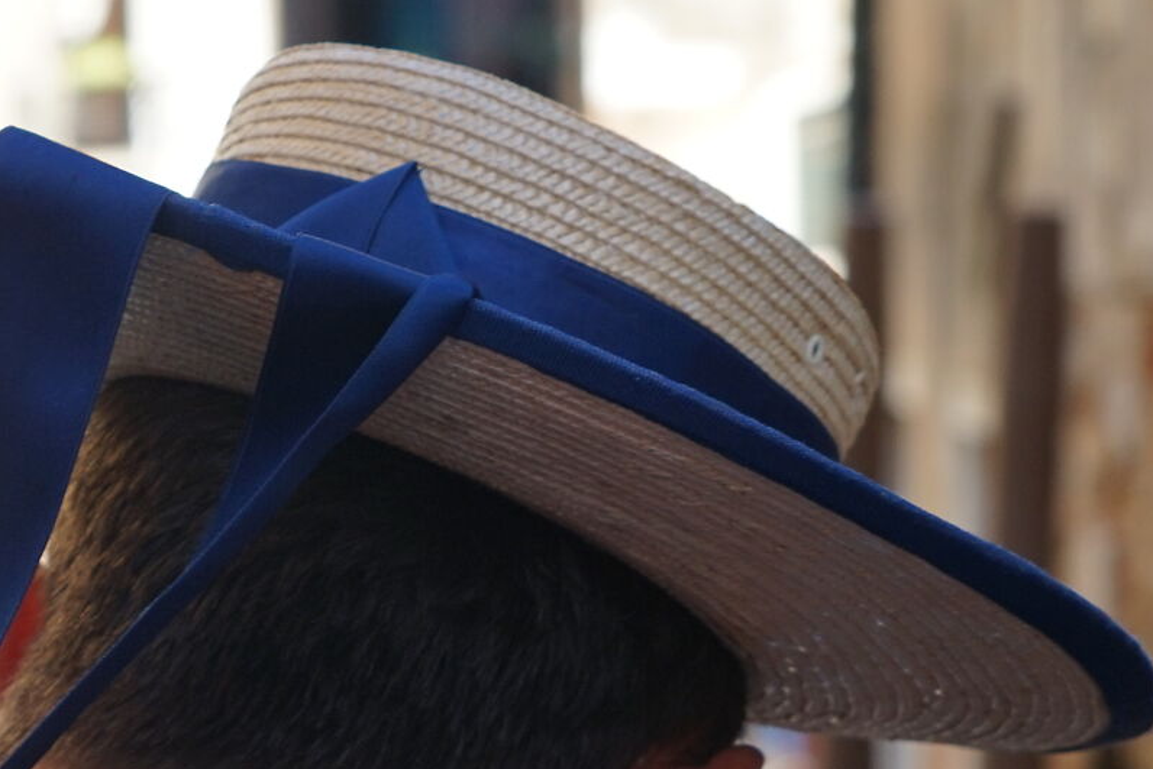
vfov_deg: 6.6
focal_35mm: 208
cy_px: 773
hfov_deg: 9.8
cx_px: -48
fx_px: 6663
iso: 320
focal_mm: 69
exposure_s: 1/80
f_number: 7.1
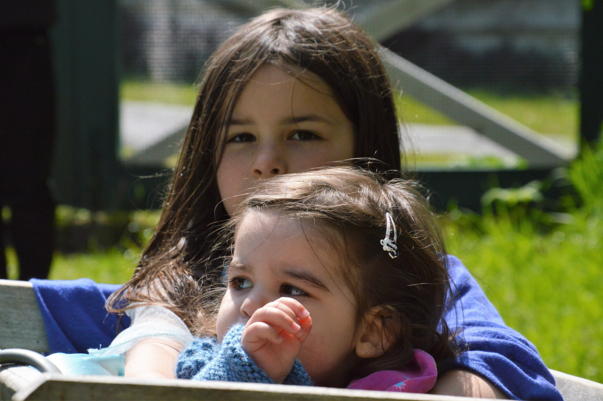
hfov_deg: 13.1
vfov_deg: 8.7
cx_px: 302
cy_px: 200
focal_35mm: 158
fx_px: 2636
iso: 800
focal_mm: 105
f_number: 9
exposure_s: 1/2500
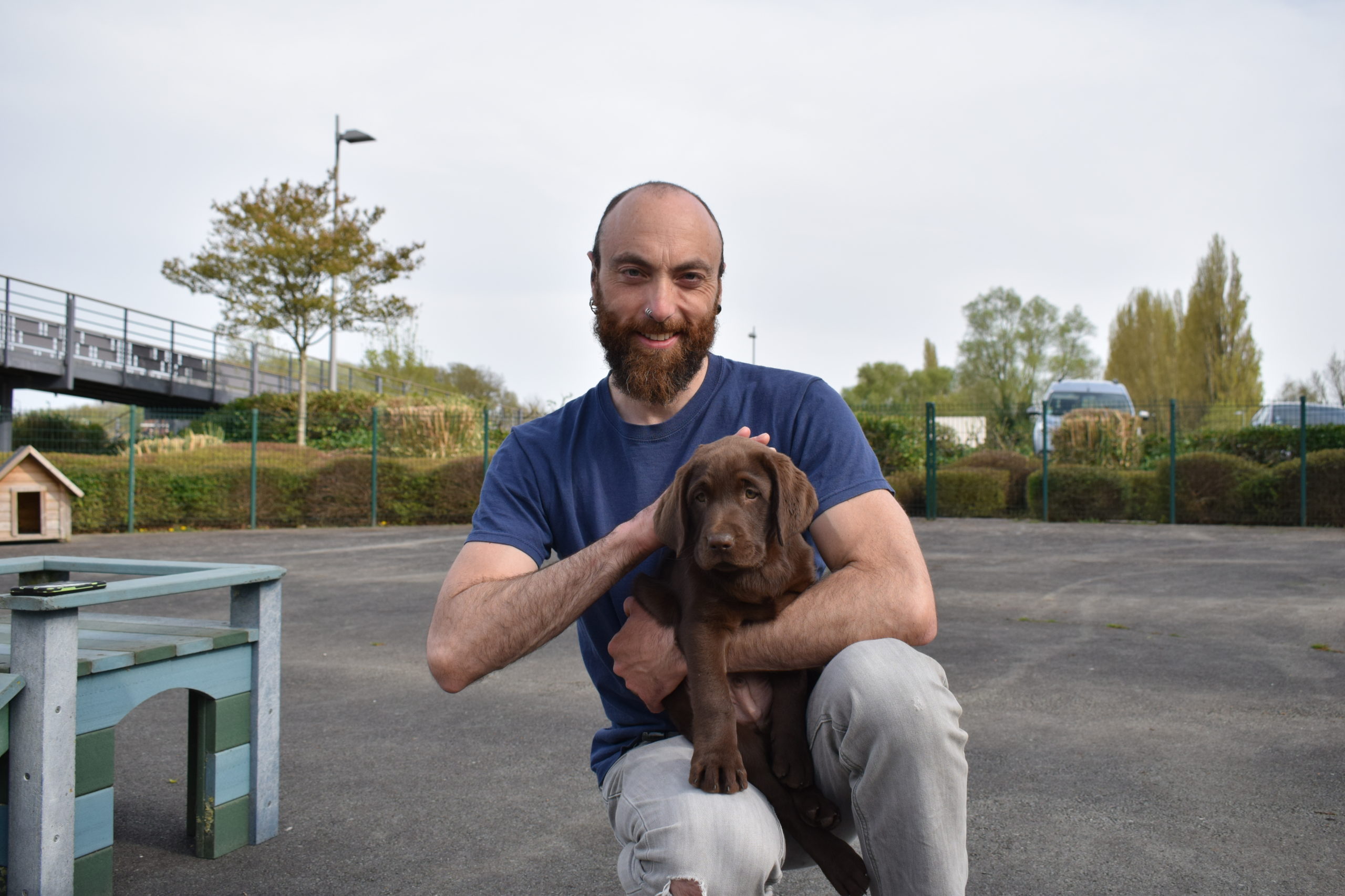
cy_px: 448
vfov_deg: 38.4
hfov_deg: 55.1
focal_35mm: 34
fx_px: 1289
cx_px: 672
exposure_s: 1/1250
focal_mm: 23
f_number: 5.6
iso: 400
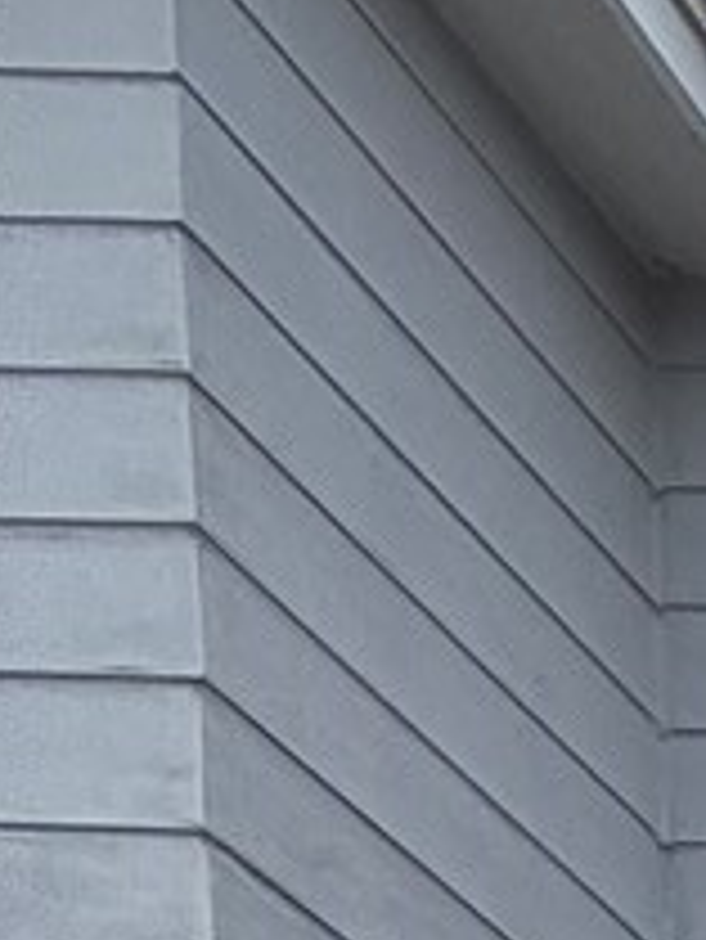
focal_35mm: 107
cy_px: 2905
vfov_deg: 10.9
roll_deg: +0.4
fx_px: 2907
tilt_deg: -2.1
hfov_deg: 8.5
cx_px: 2671
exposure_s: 1/770
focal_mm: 2.22
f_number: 2.2
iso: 32
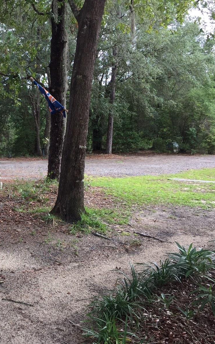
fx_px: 393
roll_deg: -0.2
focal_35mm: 42
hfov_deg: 28.4
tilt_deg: -6.7
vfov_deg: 47.2
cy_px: 173
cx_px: -8
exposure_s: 1/183
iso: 32
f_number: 2.2
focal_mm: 4.15
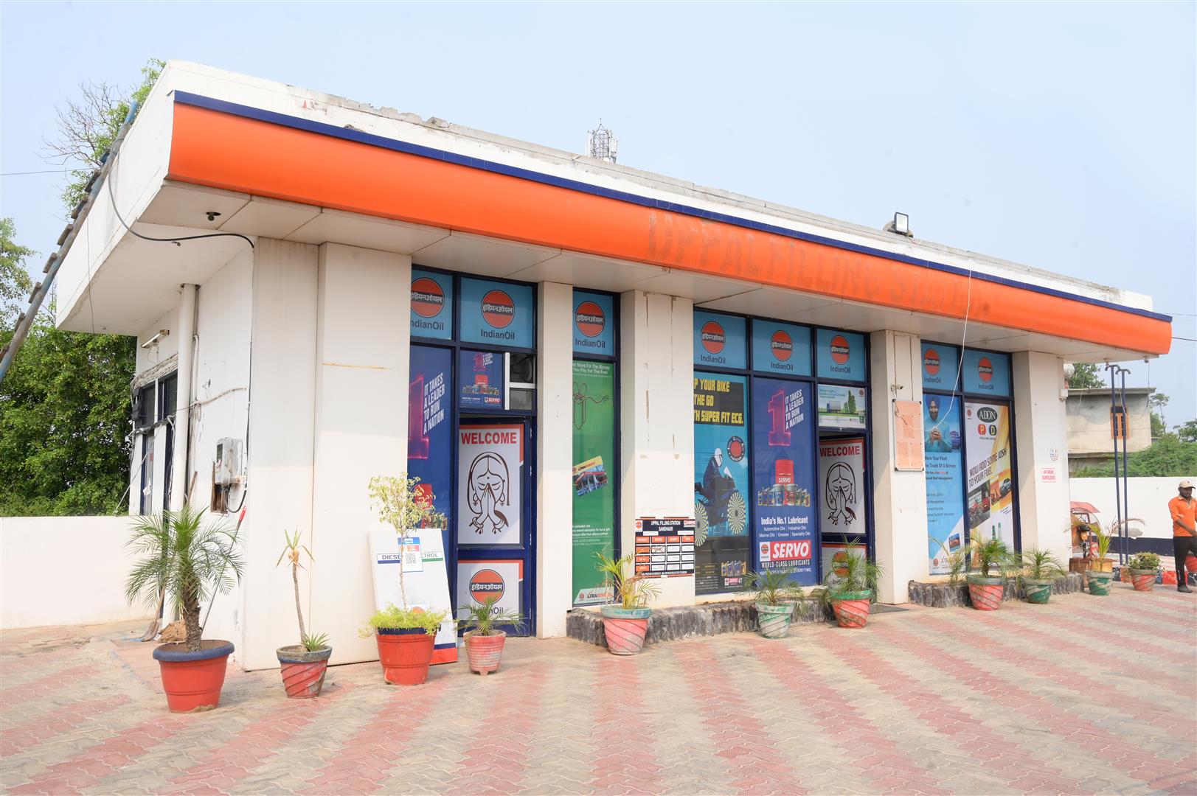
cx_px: 598
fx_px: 980
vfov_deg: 44.2
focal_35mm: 30
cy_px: 398
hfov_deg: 62.8
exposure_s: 1/160
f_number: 11
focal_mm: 29.5
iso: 200
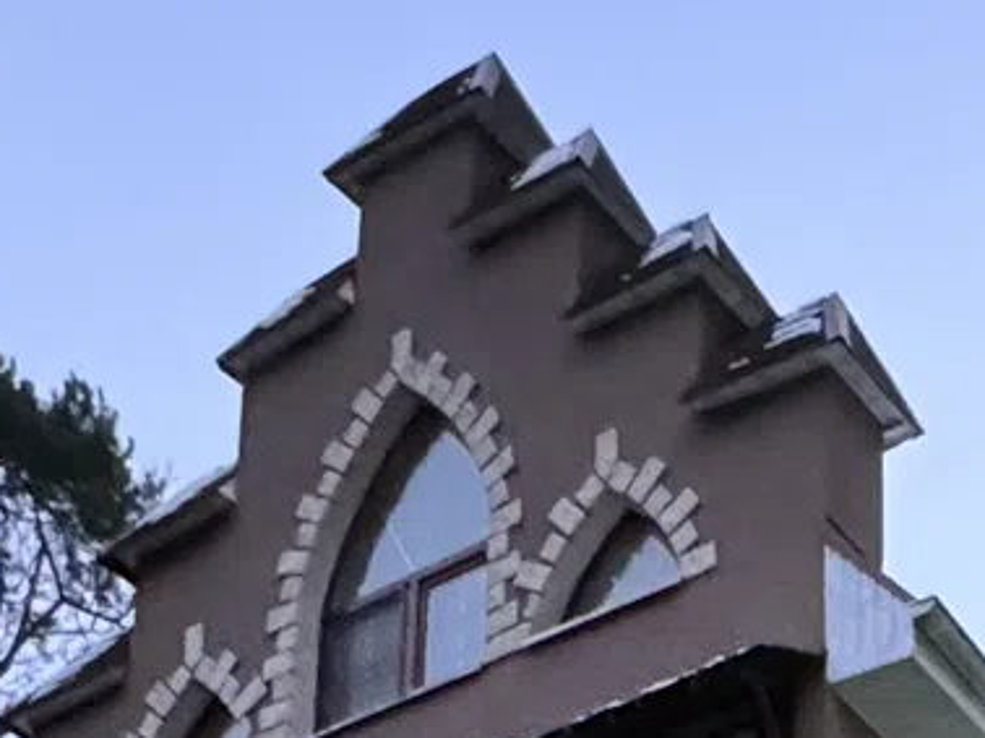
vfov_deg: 12.5
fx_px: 2531
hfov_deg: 20.8
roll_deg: +0.6
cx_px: 1136
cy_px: 1844
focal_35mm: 89
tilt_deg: +11.5
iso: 1000
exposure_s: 1/33
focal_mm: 2.22
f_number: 2.2
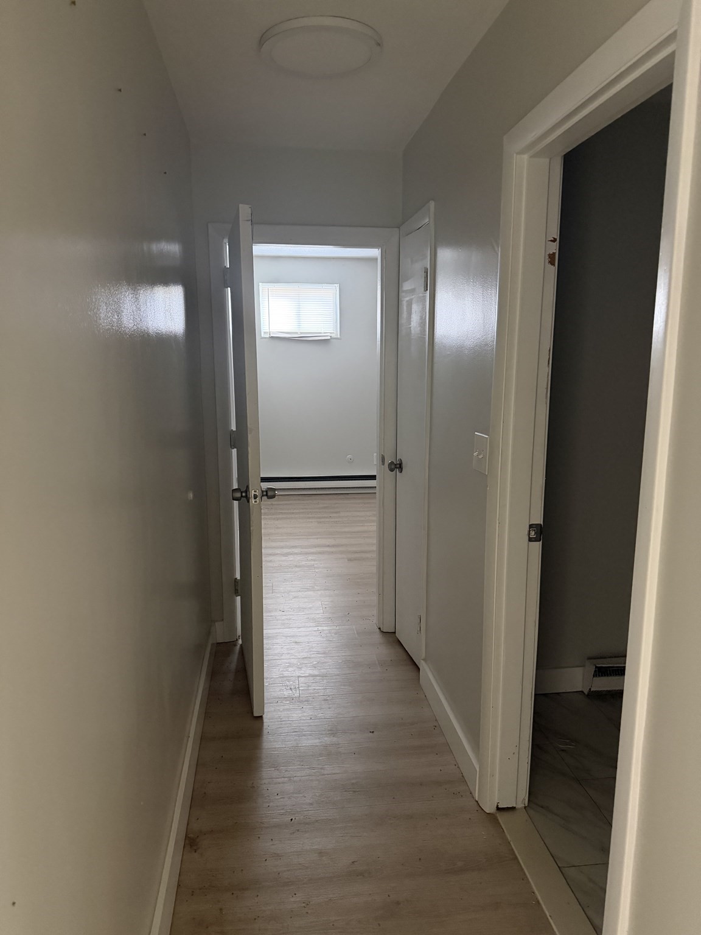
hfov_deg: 56.8
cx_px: 350
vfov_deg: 71.6
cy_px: 468
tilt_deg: -9.7
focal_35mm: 24
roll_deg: -0.1
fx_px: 648
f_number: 1.78
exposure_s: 1/40
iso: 800
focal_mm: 6.76
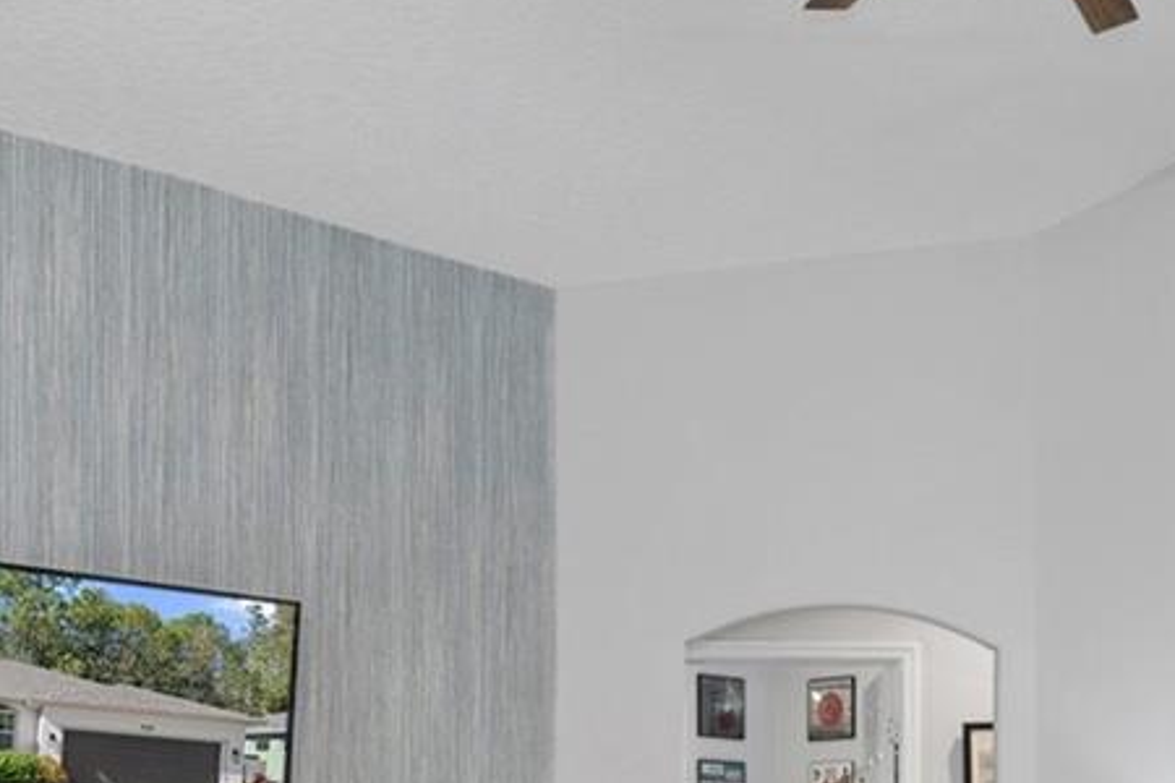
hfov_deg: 30.4
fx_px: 2089
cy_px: 934
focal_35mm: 64
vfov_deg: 20.0
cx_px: 997
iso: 320
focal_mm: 18
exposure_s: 1/2
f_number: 8
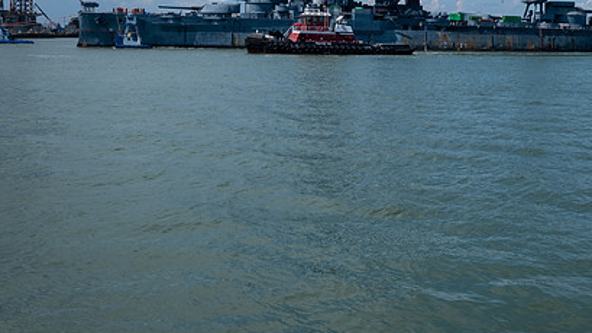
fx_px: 816
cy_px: 63
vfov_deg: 22.7
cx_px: 375
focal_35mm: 52
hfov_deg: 39.6
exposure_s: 1/680
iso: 160
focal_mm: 23.5
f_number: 9
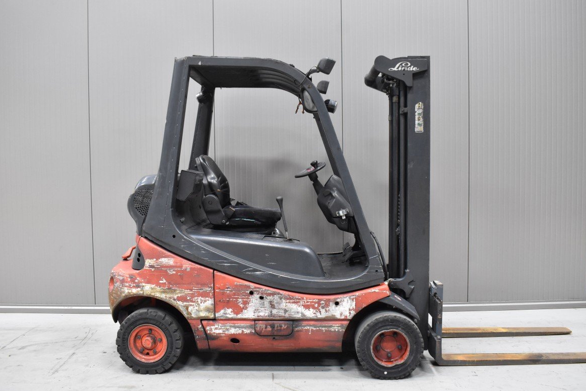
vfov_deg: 42.3
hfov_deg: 60.3
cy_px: 196
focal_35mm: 31
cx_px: 294
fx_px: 505
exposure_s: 1/20
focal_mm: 20
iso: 1600
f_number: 5
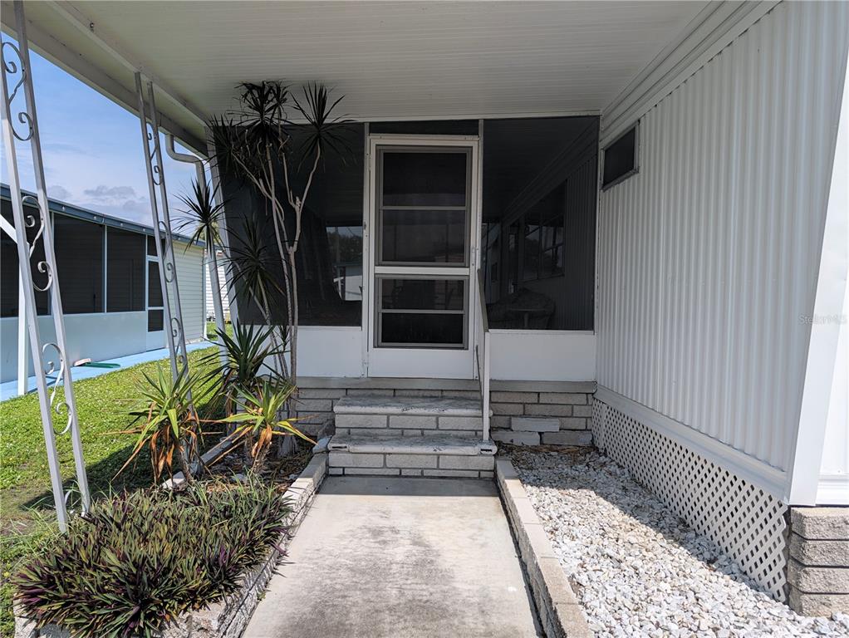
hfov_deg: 71.6
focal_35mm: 24
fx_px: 589
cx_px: 424
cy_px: 319
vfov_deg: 56.9
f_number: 1.68
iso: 22
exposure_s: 1/2128
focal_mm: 6.9
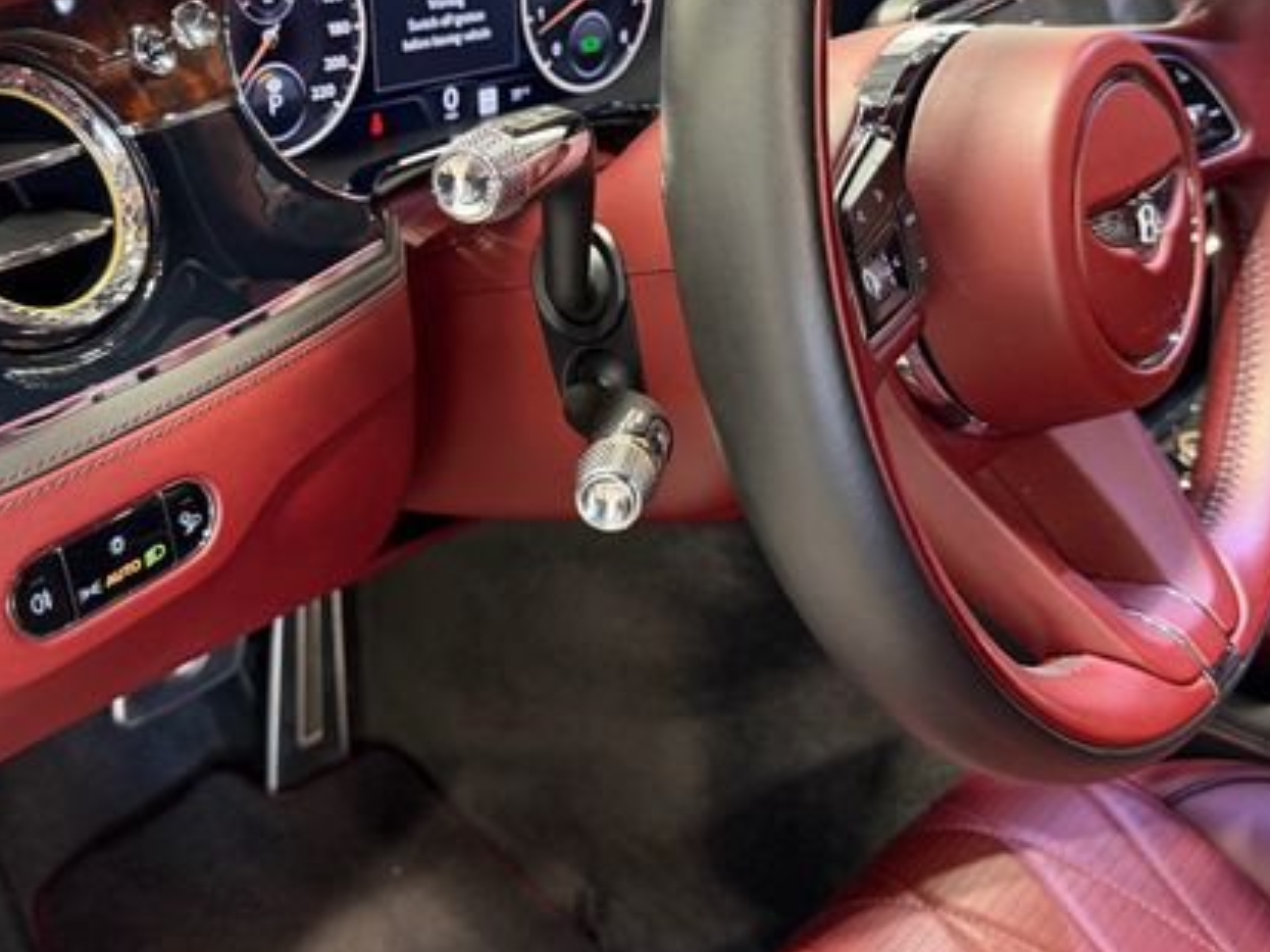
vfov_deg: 38.0
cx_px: 554
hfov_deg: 50.0
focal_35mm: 37
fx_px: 1357
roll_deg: -1.4
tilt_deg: -20.8
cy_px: 275
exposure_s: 1/60
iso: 320
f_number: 1.78
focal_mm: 6.76
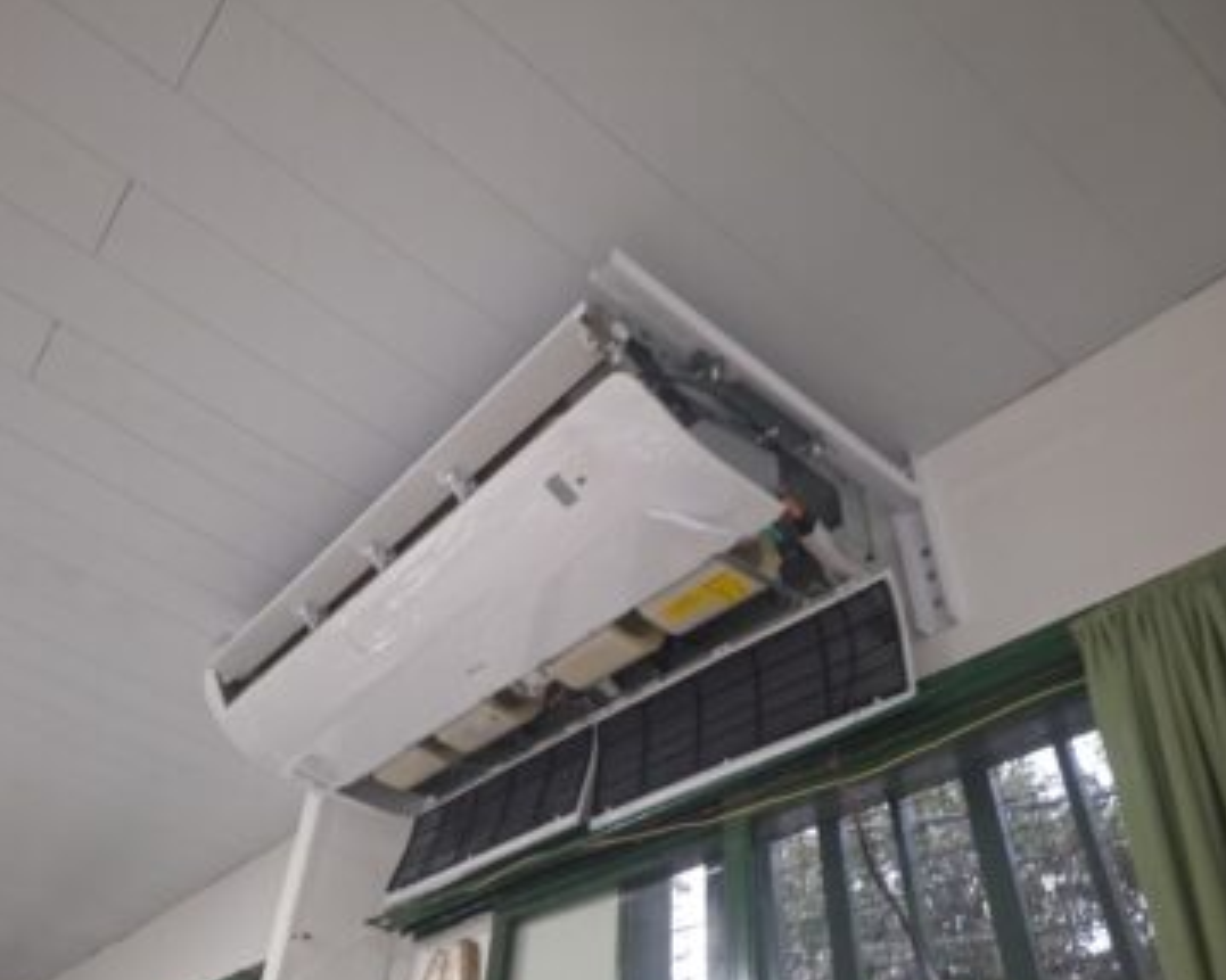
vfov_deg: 56.8
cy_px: 499
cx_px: 560
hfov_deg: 68.0
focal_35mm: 25
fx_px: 907
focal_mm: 5.54
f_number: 1.8
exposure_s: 1/25
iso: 400
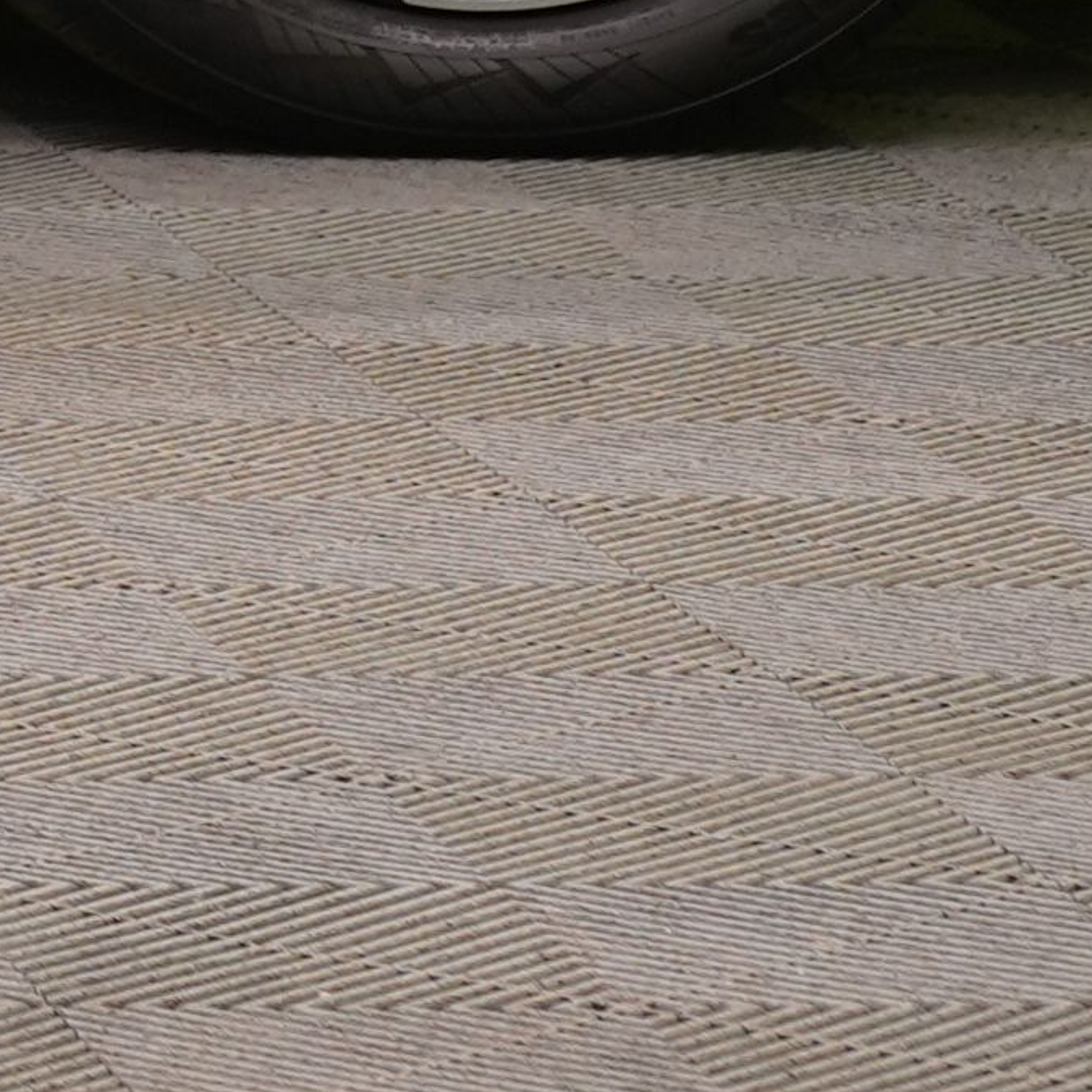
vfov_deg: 4.8
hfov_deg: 4.6
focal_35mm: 355
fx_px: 12670
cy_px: -1404
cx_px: -2660
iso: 400
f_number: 5
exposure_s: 1/25
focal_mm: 47
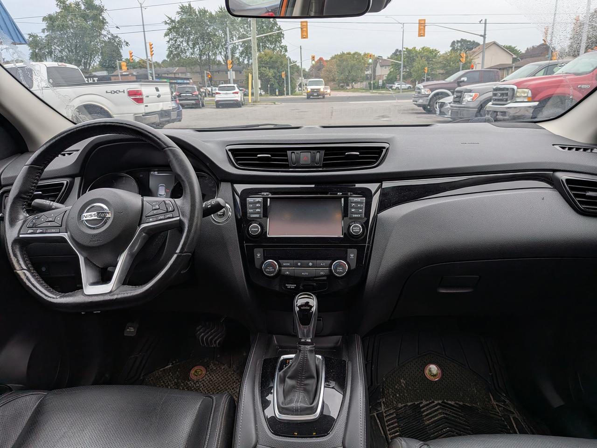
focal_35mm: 24
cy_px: 224
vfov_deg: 56.8
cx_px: 298
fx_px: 414
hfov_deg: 71.6
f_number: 1.7
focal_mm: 4.53
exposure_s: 1/312
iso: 115
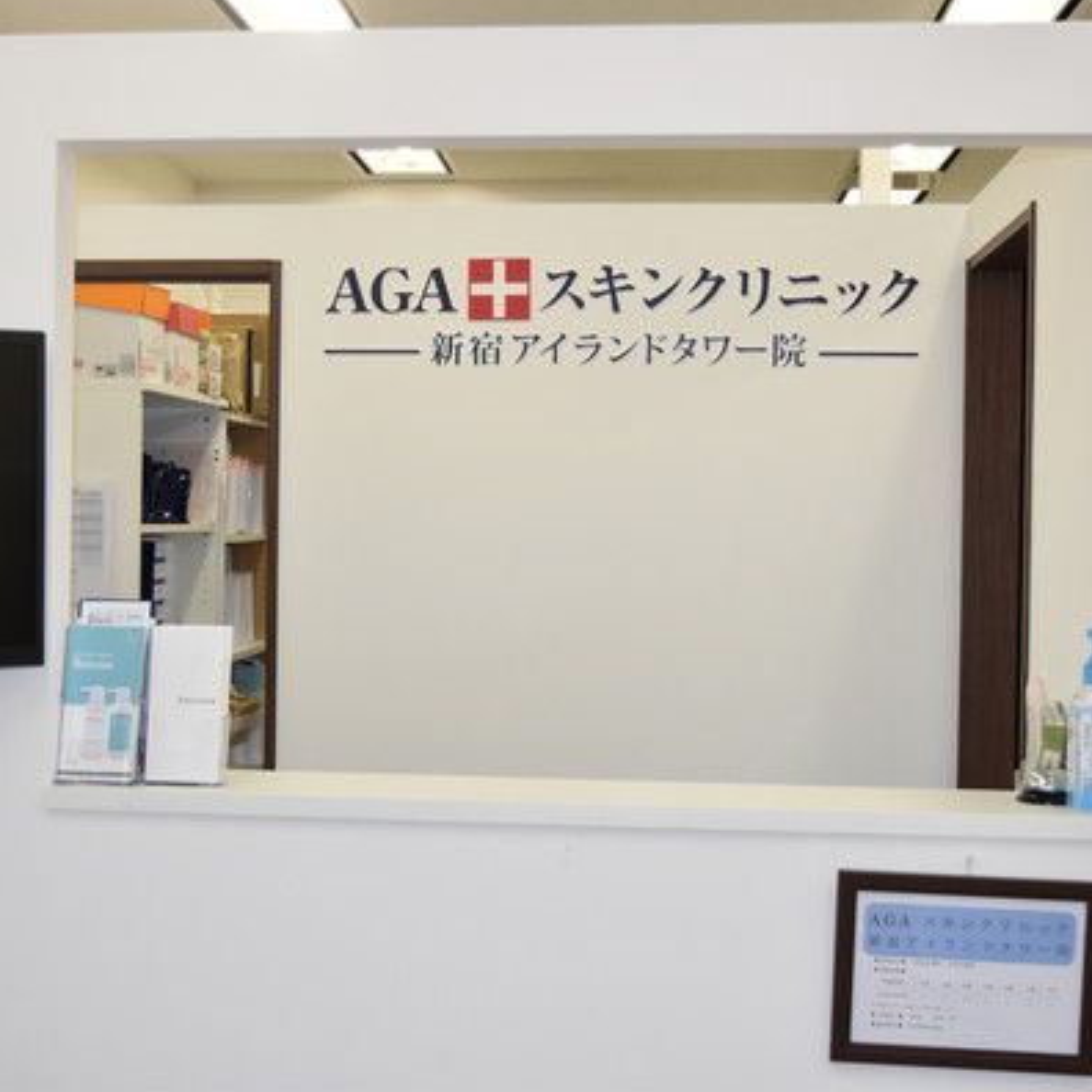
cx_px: 422
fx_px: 2070
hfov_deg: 29.5
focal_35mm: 58
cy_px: 543
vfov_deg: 29.6
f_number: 5.6
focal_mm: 30
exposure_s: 1/125
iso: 800
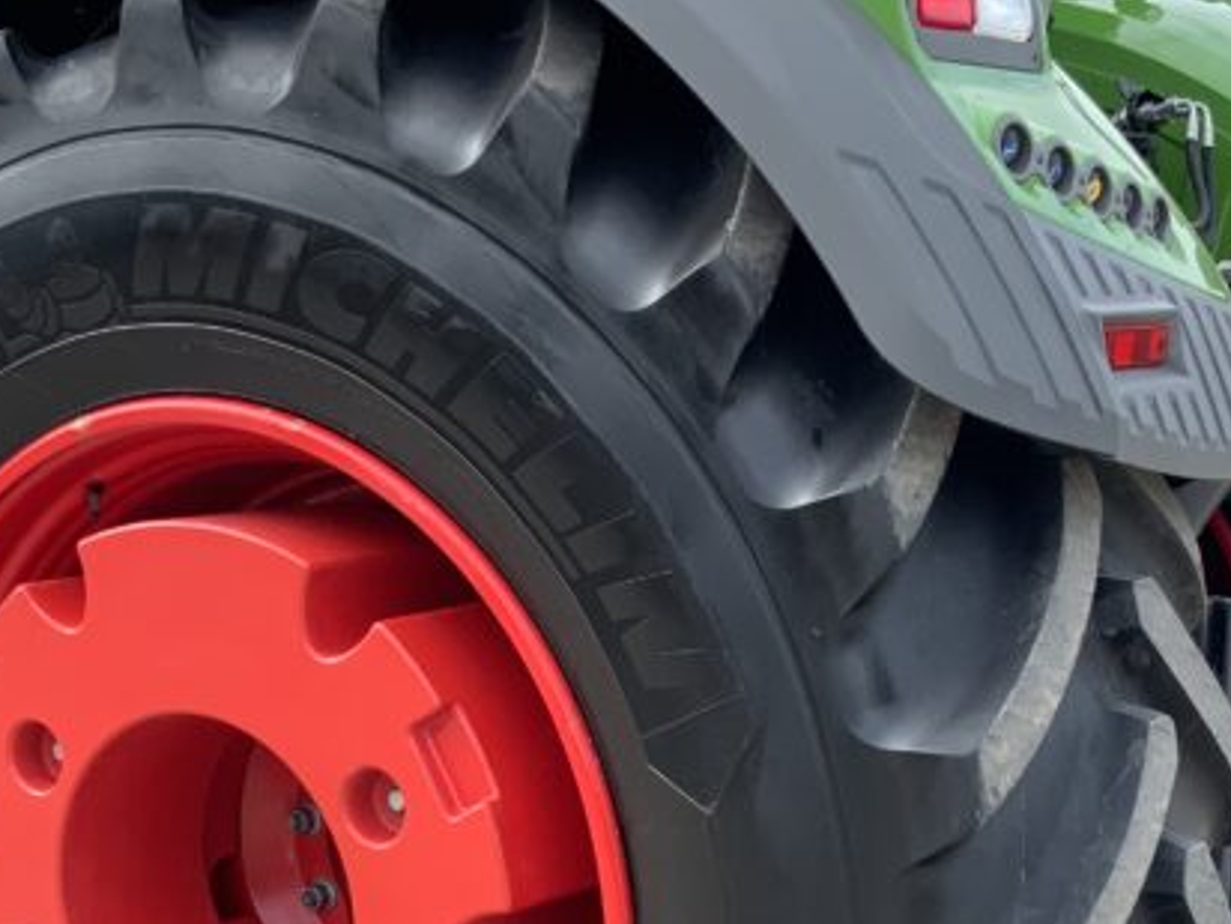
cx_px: 768
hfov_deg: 26.9
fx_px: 2560
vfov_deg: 20.0
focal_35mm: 72
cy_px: 858
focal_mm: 3
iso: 16
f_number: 1.8
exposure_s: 1/435
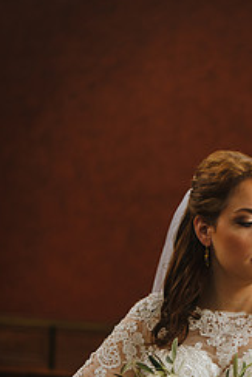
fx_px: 1352
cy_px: 340
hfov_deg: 10.6
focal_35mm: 129
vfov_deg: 15.7
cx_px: 226
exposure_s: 1/80
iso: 250
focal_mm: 70
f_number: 2.8
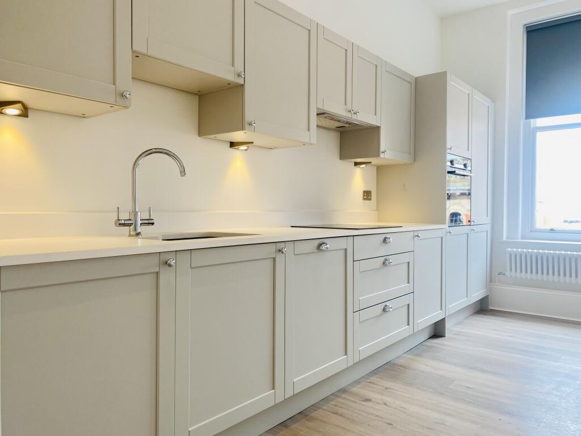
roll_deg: -0.8
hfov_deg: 67.3
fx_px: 436
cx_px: 290
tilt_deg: -0.9
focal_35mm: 26
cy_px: 218
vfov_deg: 53.1
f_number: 1.8
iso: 50
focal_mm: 4.25
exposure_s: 1/100
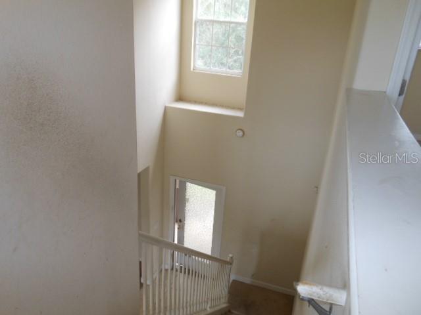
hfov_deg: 61.7
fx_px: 353
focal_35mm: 29
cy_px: 158
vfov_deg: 48.2
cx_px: 210
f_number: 3.3
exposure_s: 1/30
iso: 100
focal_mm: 5.2
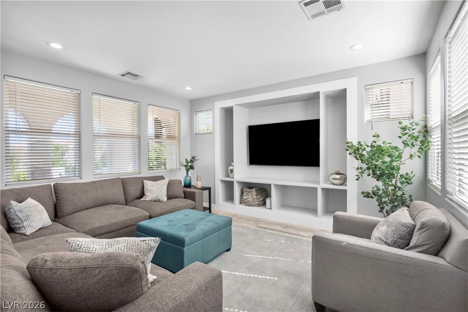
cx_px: 234
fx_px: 221
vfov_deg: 70.4
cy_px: 156
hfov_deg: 93.3
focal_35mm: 17
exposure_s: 1/80
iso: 250
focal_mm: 17
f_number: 8
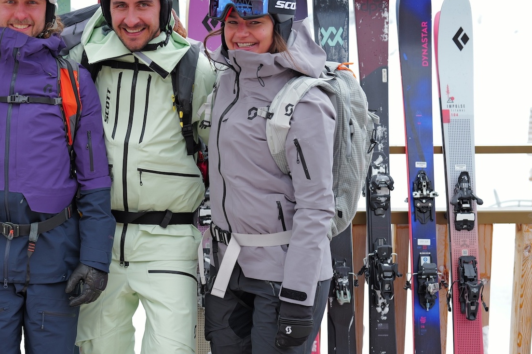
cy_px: 219
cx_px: 71
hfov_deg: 25.3
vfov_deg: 17.5
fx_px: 1152
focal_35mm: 78
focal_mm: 43
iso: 100
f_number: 3.5
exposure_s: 1/500
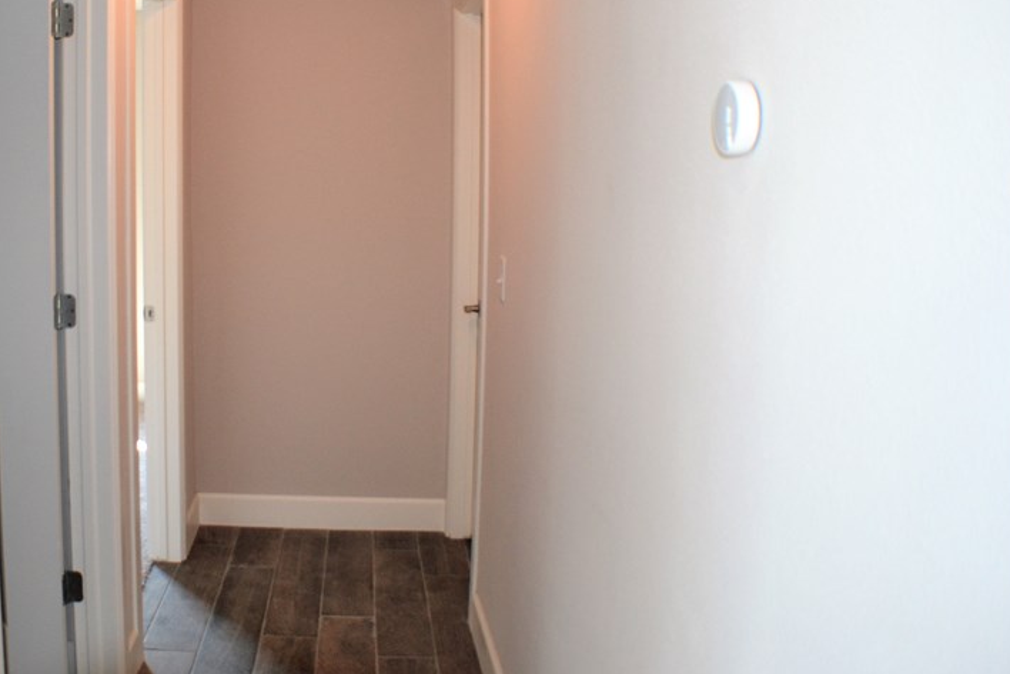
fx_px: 1290
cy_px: 233
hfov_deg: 41.4
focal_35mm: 46
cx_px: 248
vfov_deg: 29.1
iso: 640
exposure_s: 1/60
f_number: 3.8
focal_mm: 20
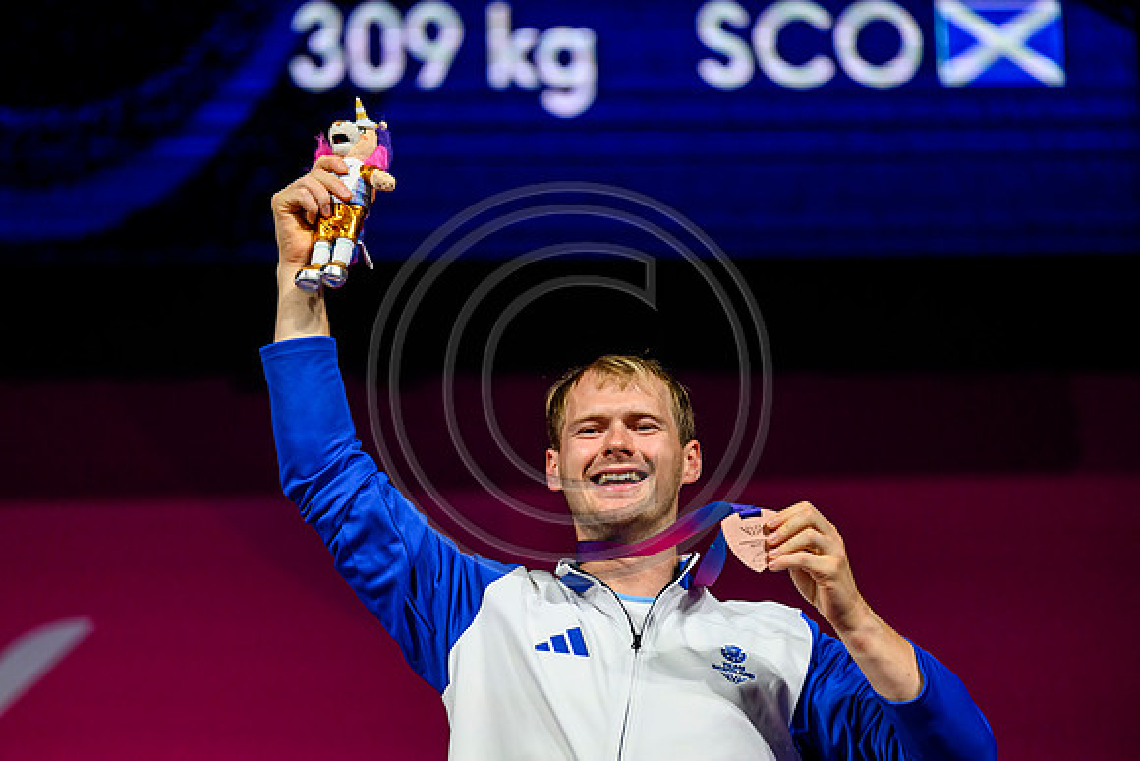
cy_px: 380
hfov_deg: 10.3
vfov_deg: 6.9
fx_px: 6335
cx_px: 570
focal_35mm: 200
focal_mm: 200
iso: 2500
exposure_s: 1/1250
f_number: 3.2
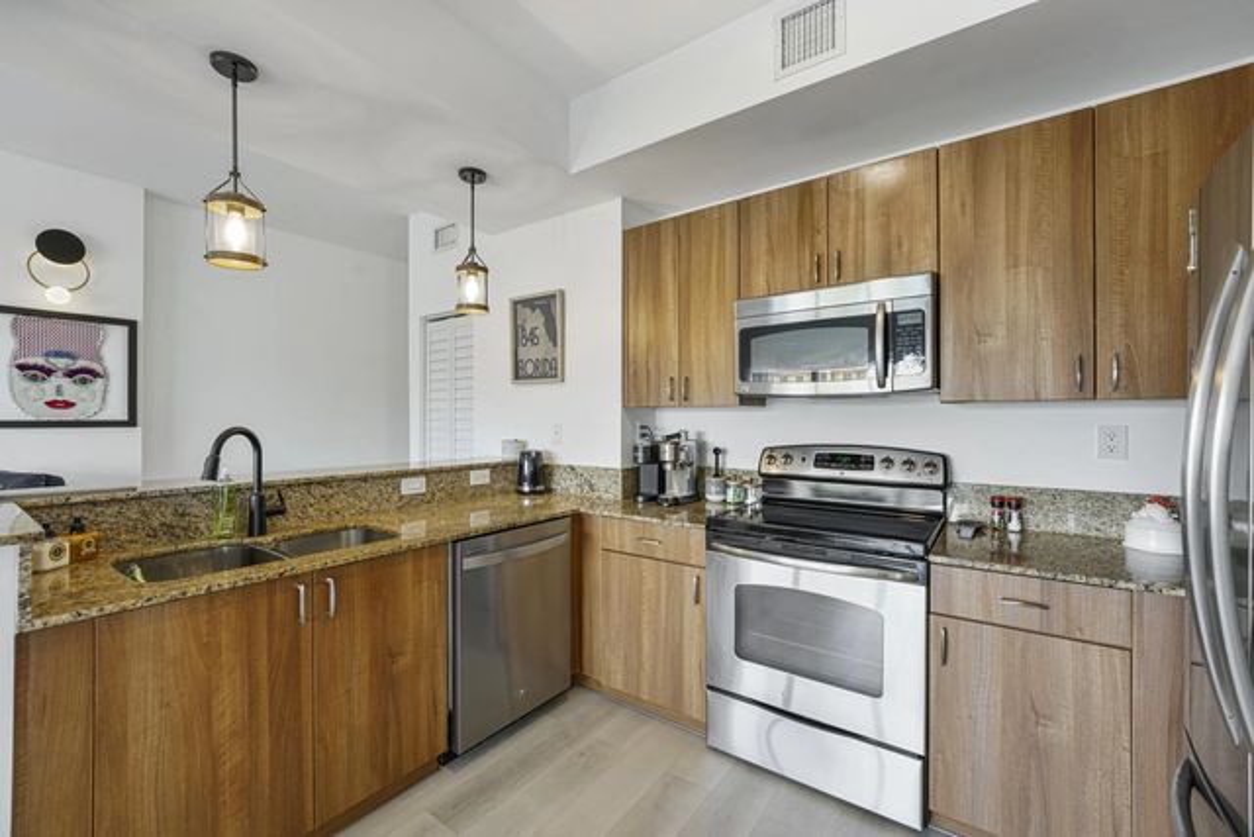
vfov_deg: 81.2
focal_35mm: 14
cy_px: 418
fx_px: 488
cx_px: 627
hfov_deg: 104.2
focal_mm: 14
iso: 250
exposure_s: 1/4
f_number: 8
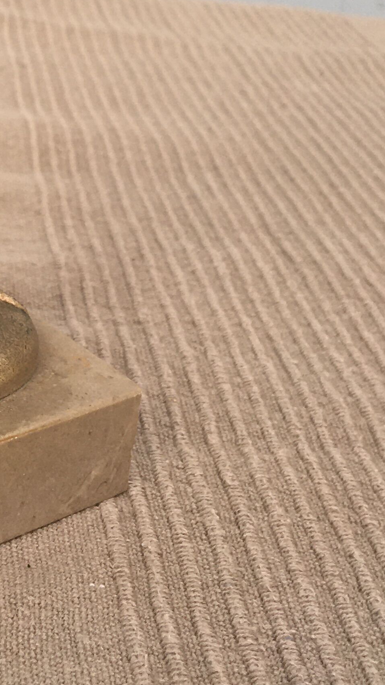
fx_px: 1362
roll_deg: -7.4
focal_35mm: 75
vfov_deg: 26.4
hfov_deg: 15.9
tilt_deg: -13.3
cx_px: 22
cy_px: -31
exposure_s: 1/281
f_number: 2.2
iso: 25
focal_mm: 4.15
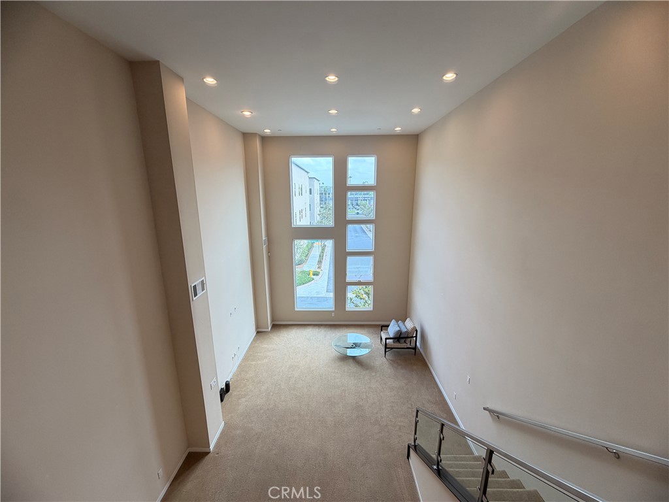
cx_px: 334
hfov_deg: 102.1
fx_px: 271
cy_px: 251
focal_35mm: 14
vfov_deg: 85.7
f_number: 2.2
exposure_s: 1/120
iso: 80
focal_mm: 2.22
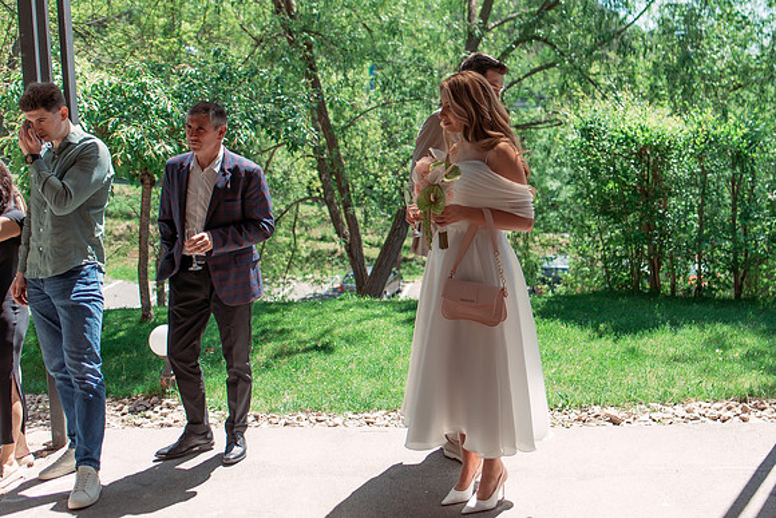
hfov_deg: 49.0
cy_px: 227
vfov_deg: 33.9
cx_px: 436
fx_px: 848
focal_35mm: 39
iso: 125
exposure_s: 1/1000
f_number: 3.2
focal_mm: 35
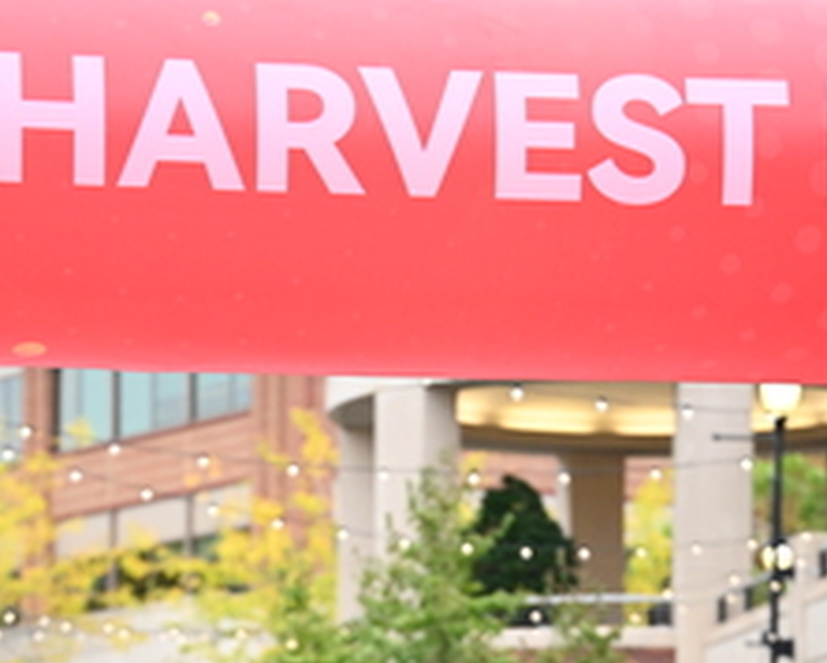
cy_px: 961
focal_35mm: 195
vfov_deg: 7.8
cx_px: 423
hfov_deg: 9.9
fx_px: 4777
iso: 1600
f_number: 2.8
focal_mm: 84
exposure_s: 1/800
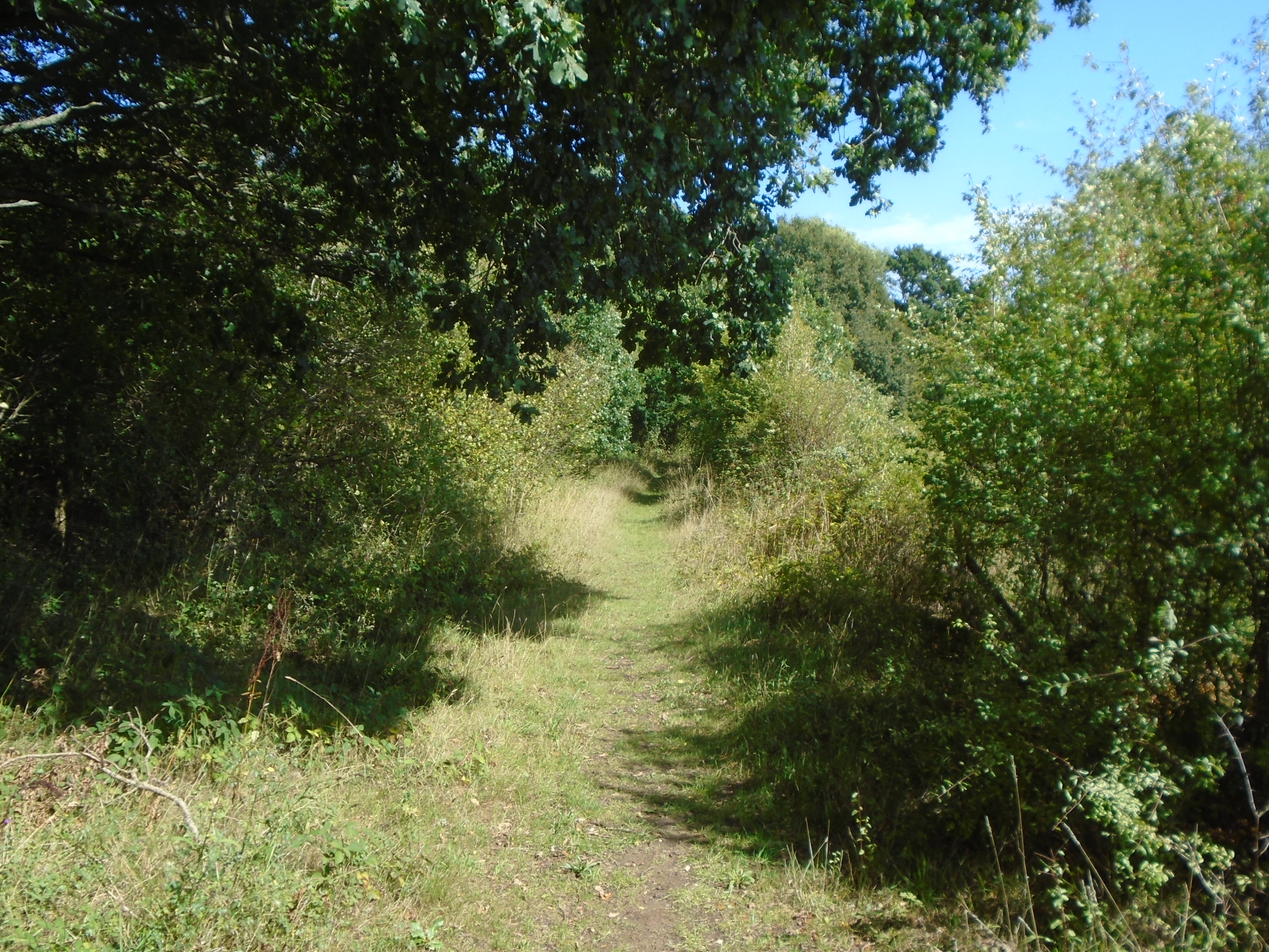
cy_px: 456
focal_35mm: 33
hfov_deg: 55.4
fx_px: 1210
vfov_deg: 42.9
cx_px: 645
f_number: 3.5
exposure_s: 1/400
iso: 100
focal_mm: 5.5
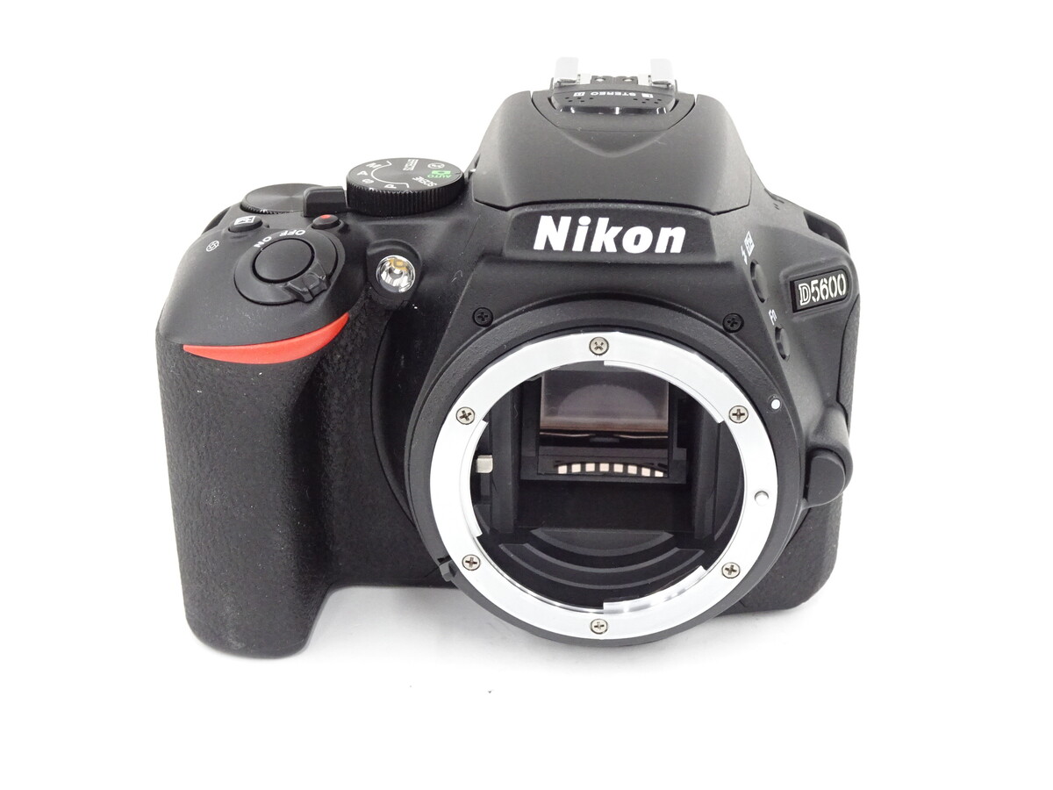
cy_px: 395
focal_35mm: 48
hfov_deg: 39.7
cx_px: 526
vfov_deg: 30.3
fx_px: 1460
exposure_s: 1/50
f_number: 4.5
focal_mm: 8.18
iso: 640
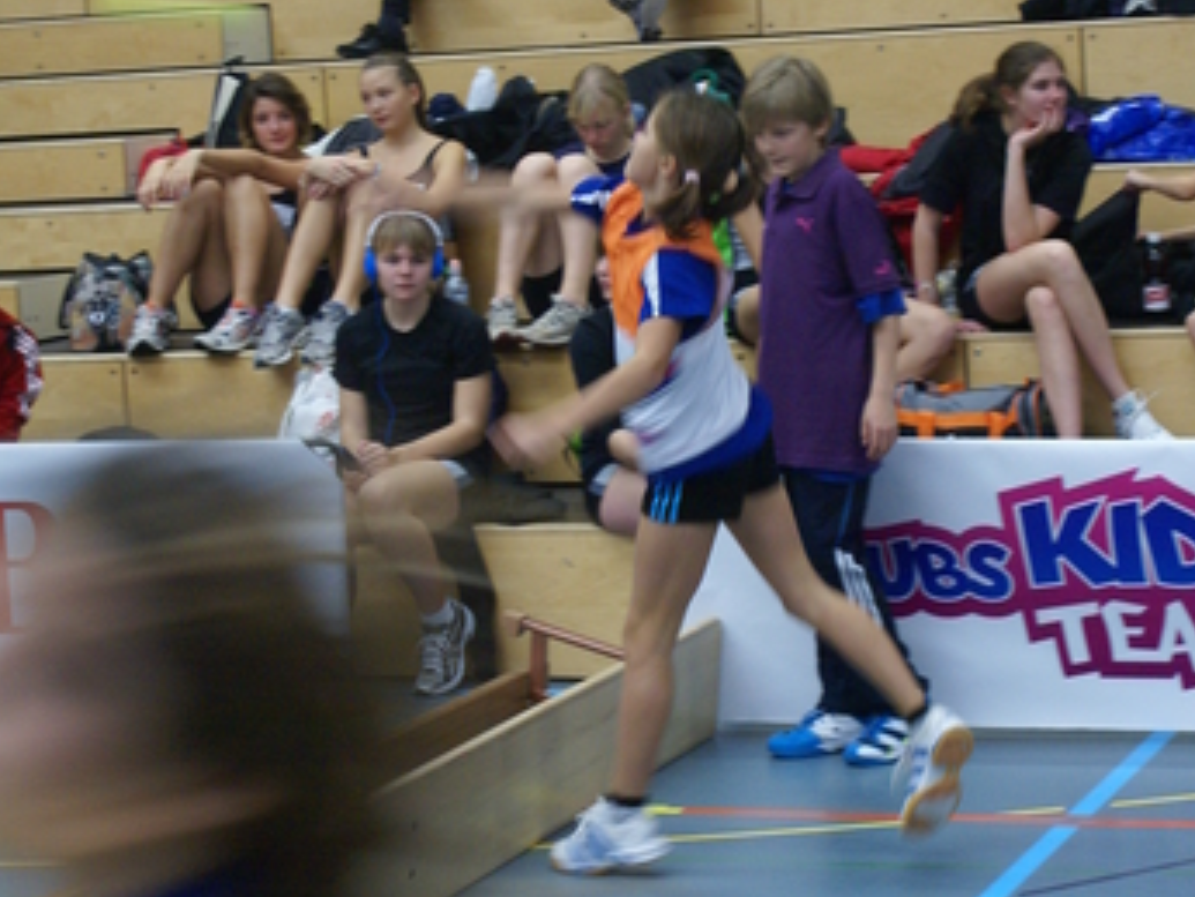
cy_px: 322
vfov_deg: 14.5
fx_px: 3514
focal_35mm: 102
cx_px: 604
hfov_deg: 19.3
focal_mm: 45
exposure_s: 1/40
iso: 800
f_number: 5.6
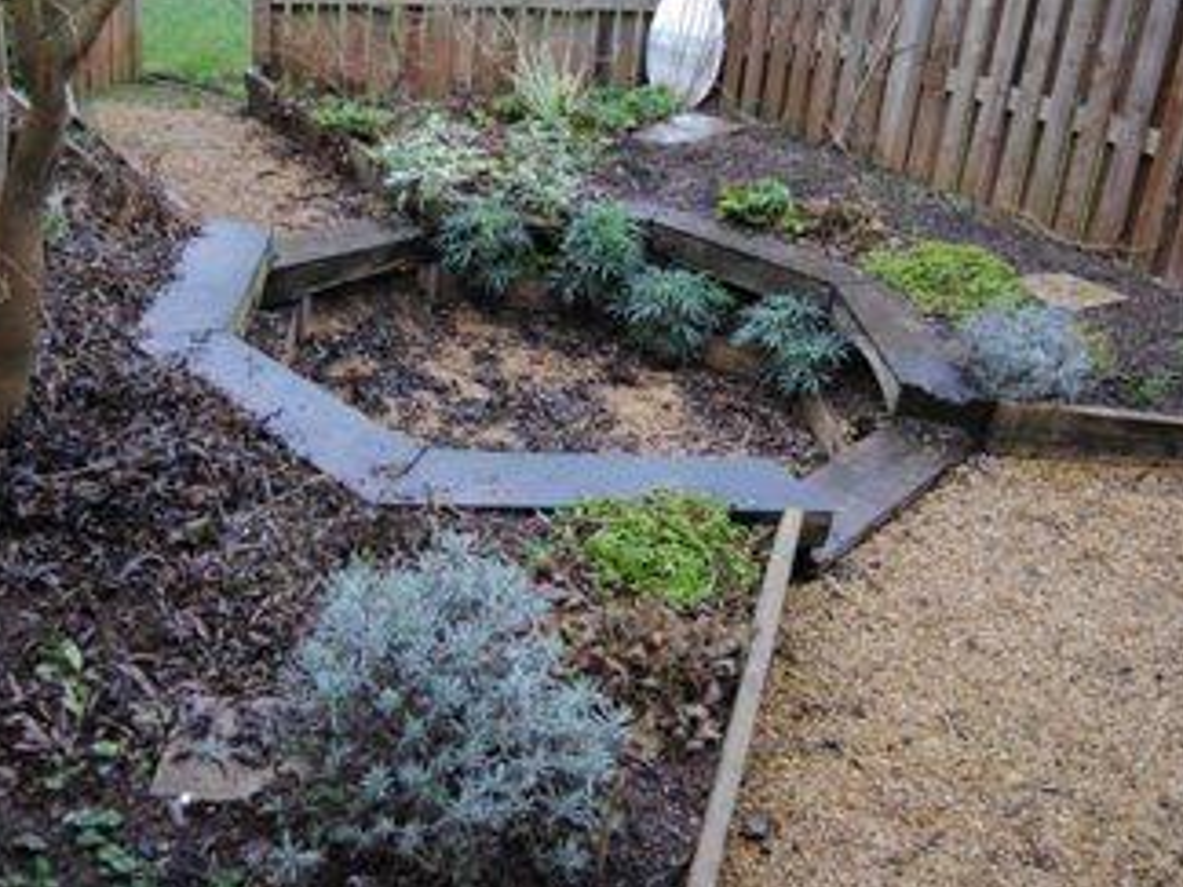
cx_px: 610
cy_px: 354
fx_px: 1230
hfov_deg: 51.3
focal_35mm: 36
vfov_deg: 39.5
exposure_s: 1/25
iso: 100
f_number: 3.5
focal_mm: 18
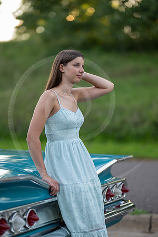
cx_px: 79
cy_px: 118
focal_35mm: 85
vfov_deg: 23.9
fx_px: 560
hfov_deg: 16.1
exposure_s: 1/800
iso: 160
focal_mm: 85
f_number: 1.2
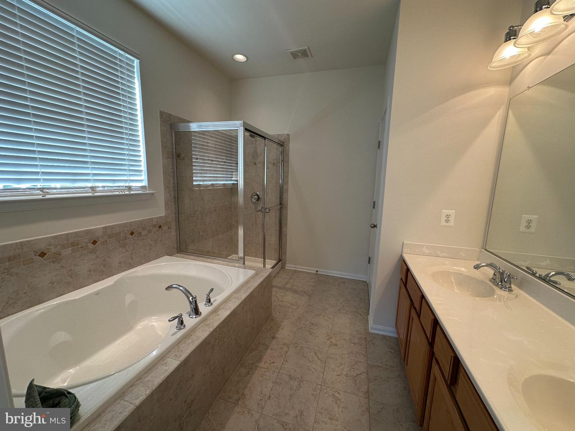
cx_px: 288
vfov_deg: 85.7
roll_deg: -1.5
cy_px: 216
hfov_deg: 102.1
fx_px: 233
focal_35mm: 14
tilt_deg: -8.3
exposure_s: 1/120
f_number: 2.2
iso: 125
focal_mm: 2.22
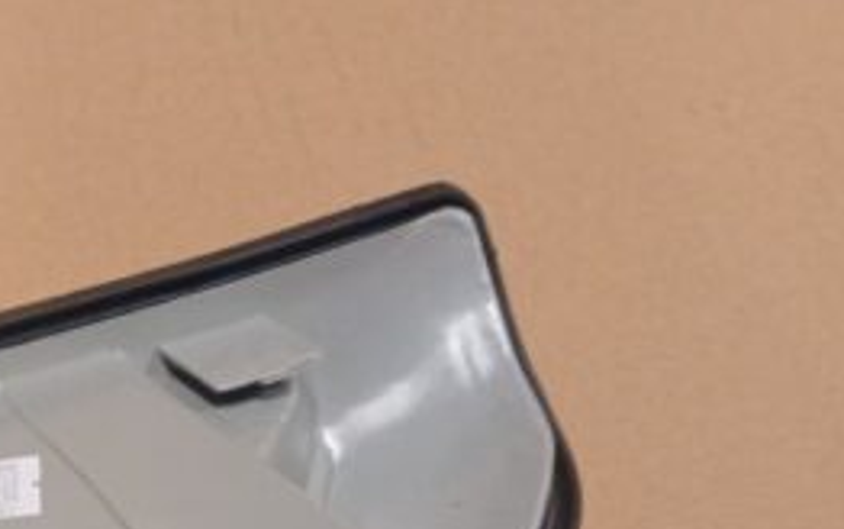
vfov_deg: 19.3
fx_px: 1450
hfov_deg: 29.2
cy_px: 658
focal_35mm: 63
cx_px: -93
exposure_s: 1/25
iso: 250
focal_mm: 3.98
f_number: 1.8
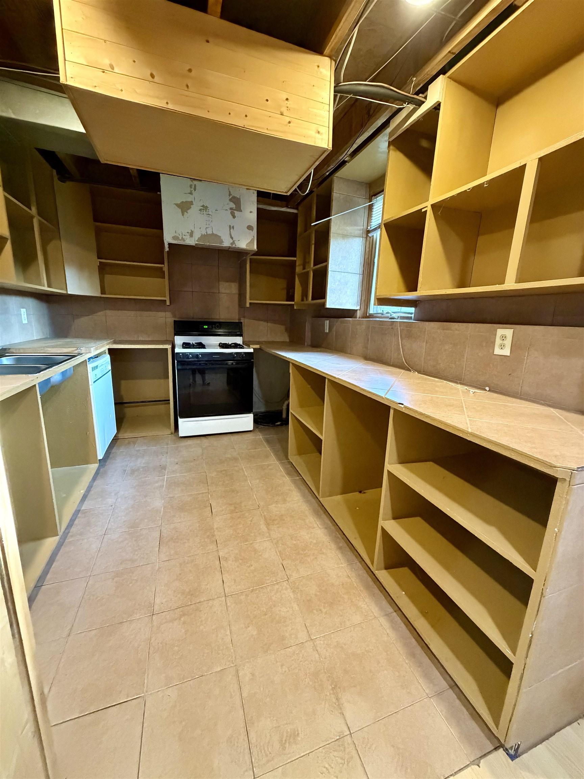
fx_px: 315
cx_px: 292
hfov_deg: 85.7
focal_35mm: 14
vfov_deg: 102.1
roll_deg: -2.3
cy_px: 390
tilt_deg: -13.6
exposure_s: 1/60
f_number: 2.2
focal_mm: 2.22
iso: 800
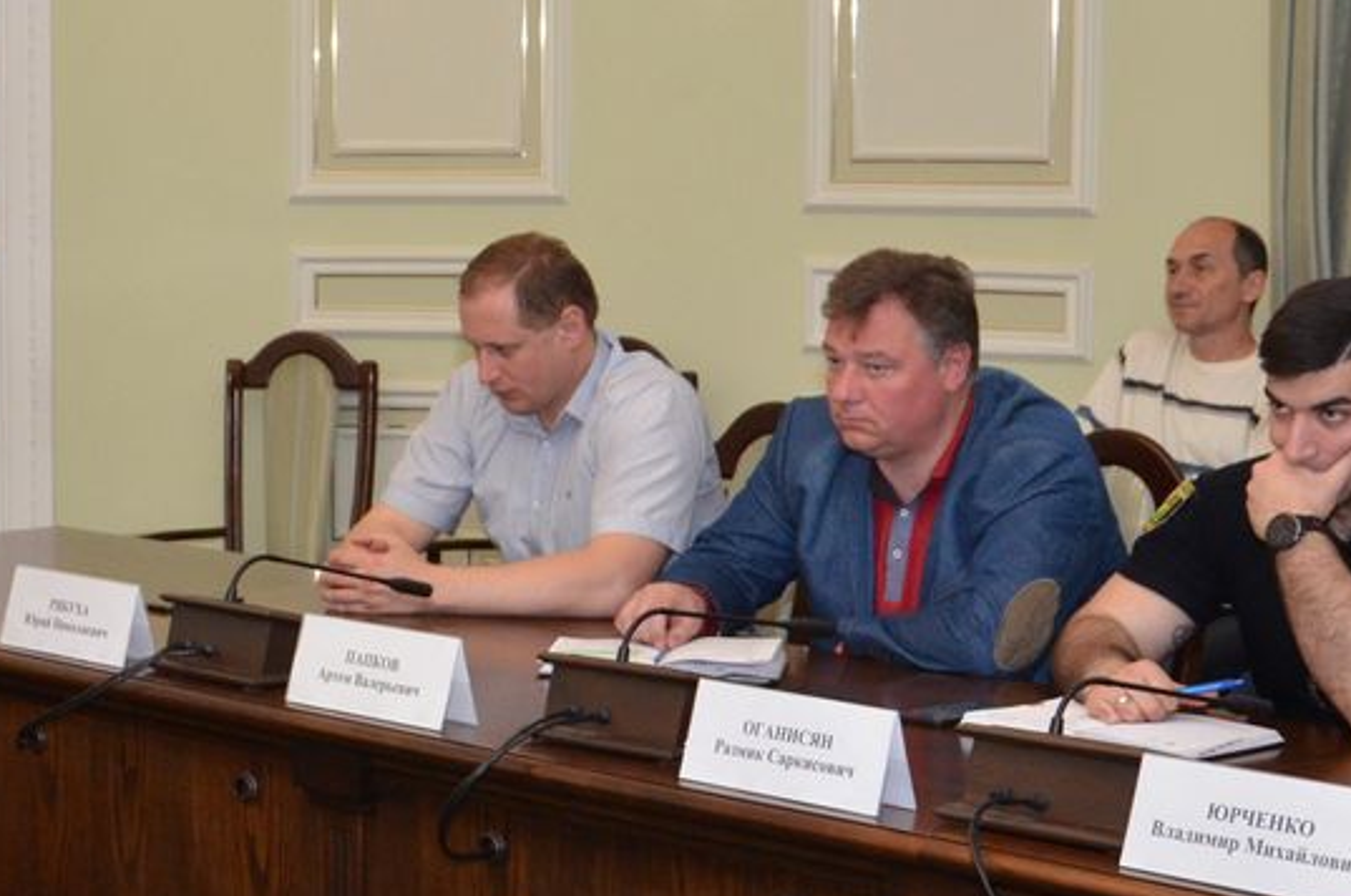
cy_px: 560
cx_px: 239
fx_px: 3222
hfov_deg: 23.3
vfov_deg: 15.8
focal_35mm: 86
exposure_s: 1/200
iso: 1000
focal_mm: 22
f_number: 5
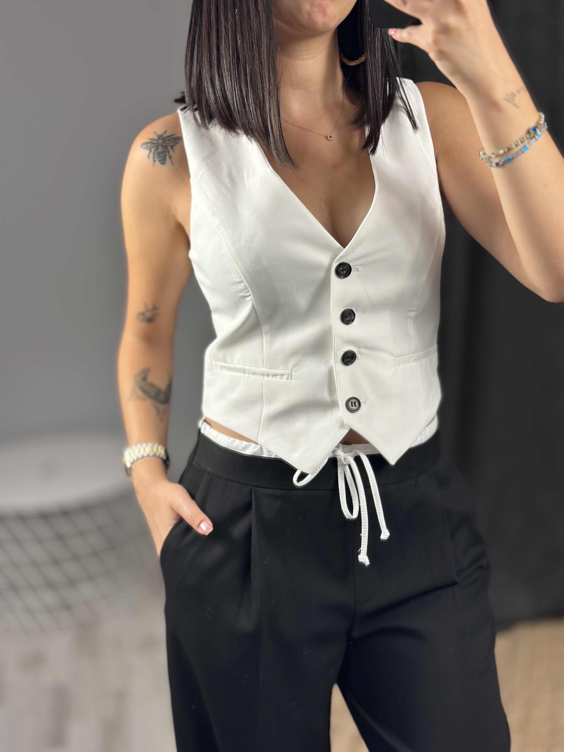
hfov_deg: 30.3
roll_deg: +6.5
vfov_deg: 39.7
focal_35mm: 48
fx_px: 1043
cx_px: 282
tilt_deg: -35.0
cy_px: 376
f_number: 1.78
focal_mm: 6.86
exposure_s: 1/100
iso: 64
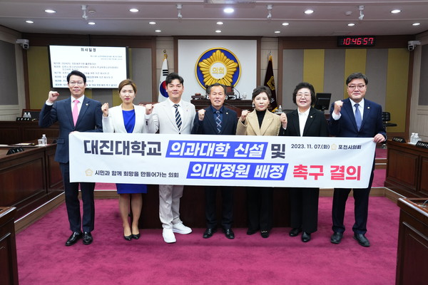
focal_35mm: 30
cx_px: 214
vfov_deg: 43.6
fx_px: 357
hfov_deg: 61.9
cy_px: 142
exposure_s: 1/125
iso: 2500
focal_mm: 30
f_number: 5.6
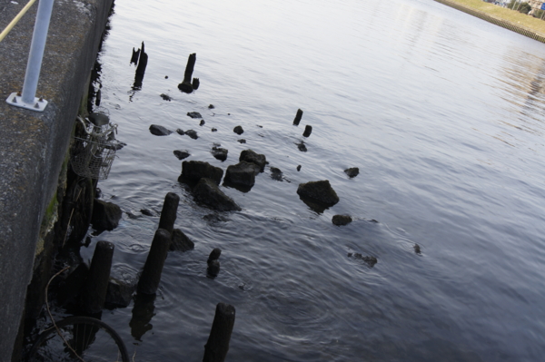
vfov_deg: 34.2
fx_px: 590
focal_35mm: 39
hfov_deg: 49.6
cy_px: 181
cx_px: 272
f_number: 10
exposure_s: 1/60
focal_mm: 26
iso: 200
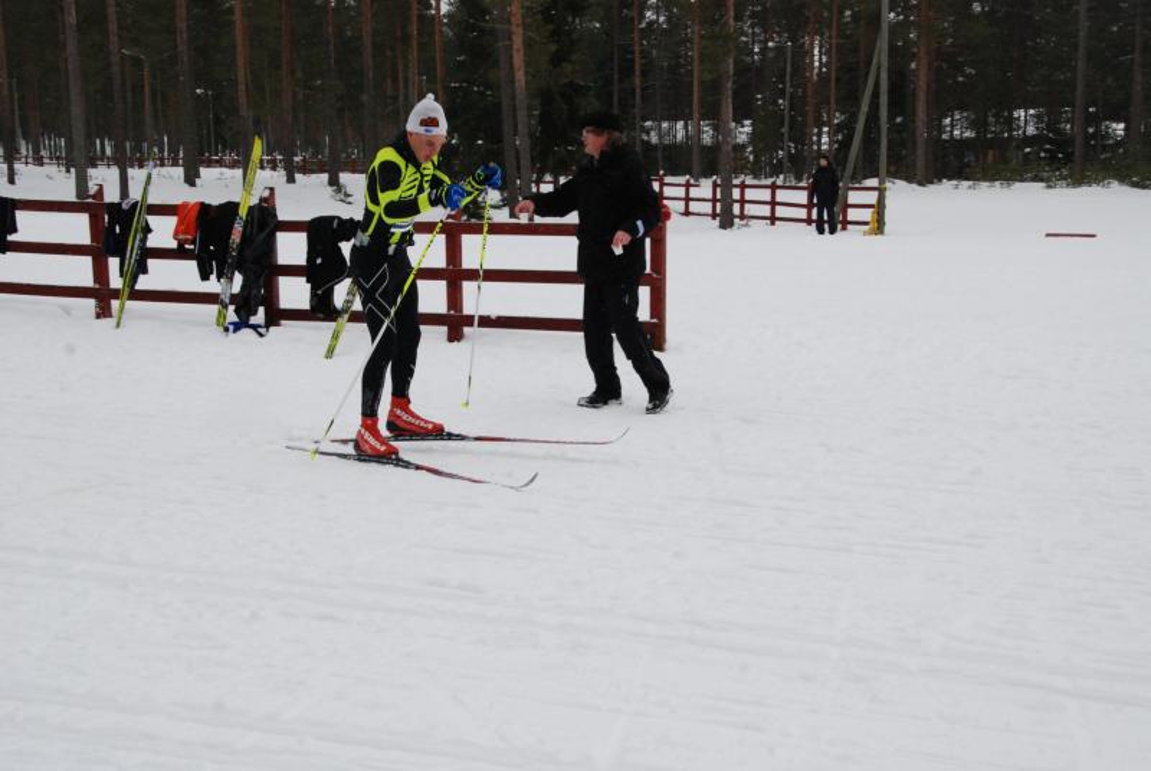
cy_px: 386
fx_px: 1729
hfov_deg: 36.8
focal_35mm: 54
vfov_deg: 25.1
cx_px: 576
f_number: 11
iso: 800
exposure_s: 1/500
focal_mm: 36
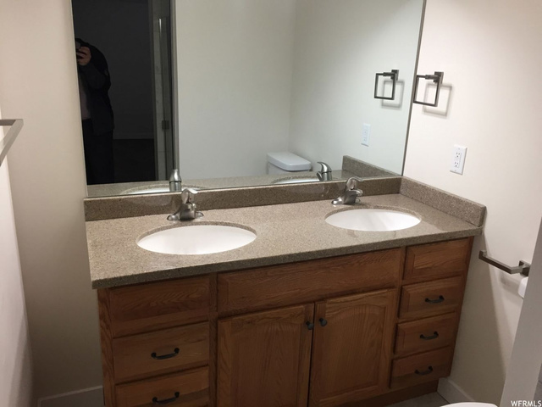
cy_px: 204
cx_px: 271
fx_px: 454
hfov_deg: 61.7
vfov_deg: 48.2
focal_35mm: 29
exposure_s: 1/30
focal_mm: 4.15
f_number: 2.2
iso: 32
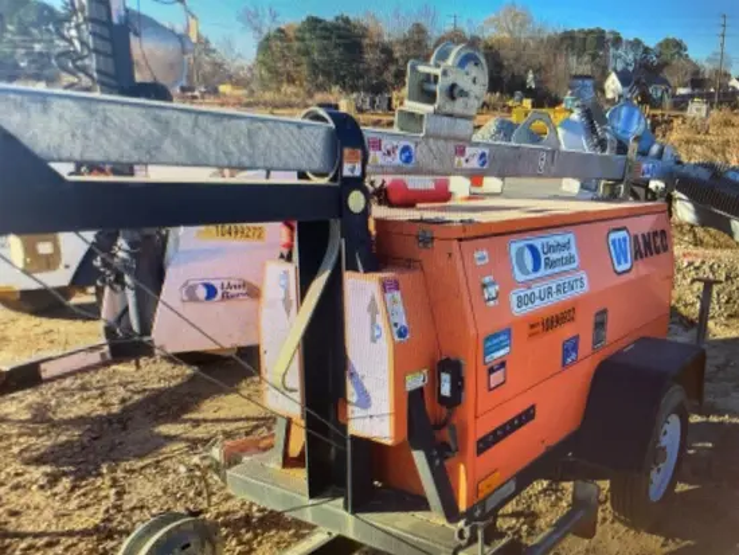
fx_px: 555
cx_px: 370
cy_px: 278
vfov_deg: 53.1
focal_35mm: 26
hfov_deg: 67.3
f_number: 1.6
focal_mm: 4.2
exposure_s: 1/60
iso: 100
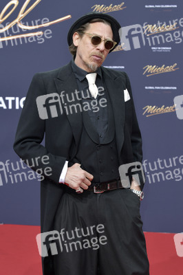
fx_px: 657
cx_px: 92
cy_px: 138
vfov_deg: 23.7
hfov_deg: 15.9
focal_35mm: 86
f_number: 5.6
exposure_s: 1/250
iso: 400
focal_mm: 86
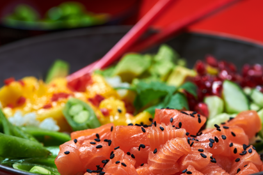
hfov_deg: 15.0
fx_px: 1001
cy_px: 131
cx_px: 154
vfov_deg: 10.0
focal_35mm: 137
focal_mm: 90
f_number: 5.6
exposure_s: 1/200
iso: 31
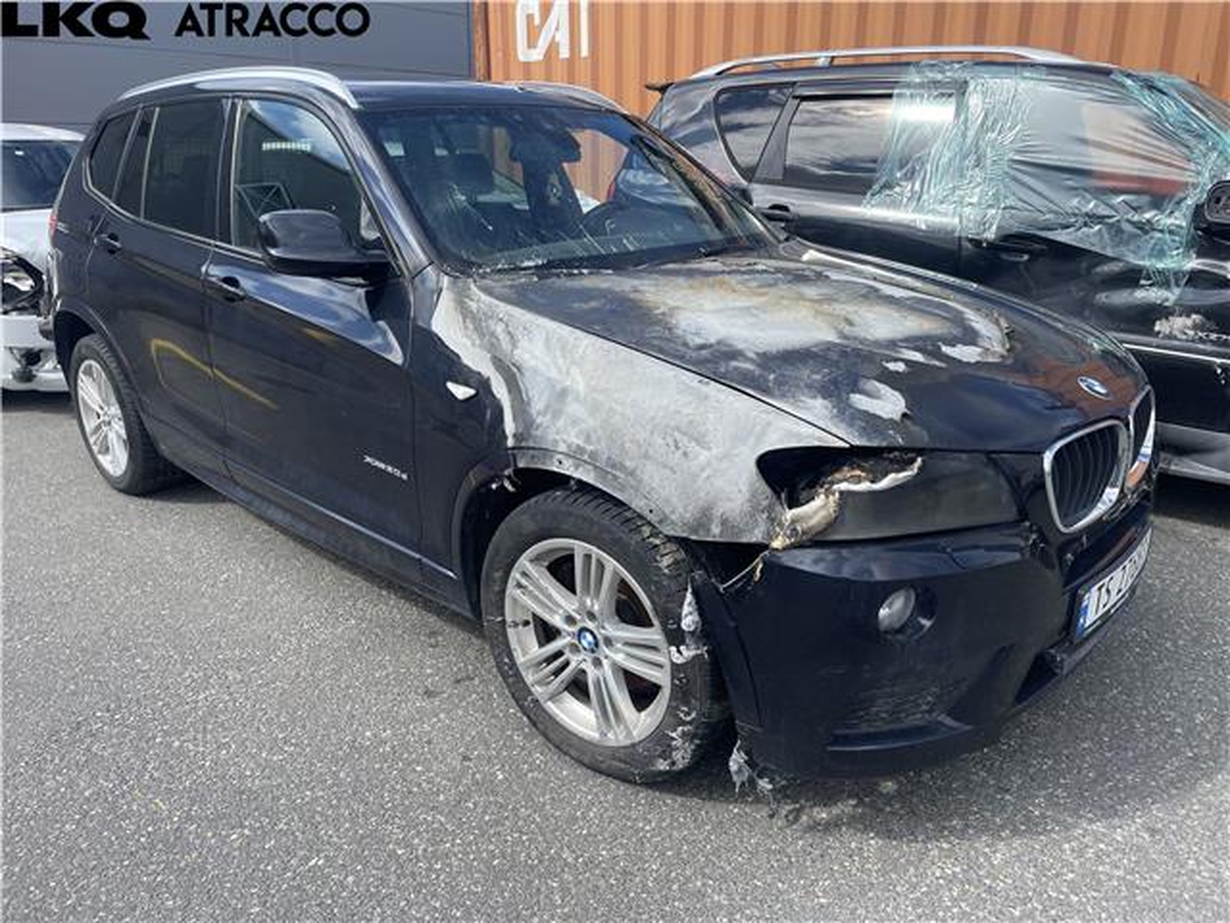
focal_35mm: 26
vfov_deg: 53.1
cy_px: 462
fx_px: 924
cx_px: 615
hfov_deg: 67.3
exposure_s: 1/1770
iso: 32
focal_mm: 4.2
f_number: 1.6
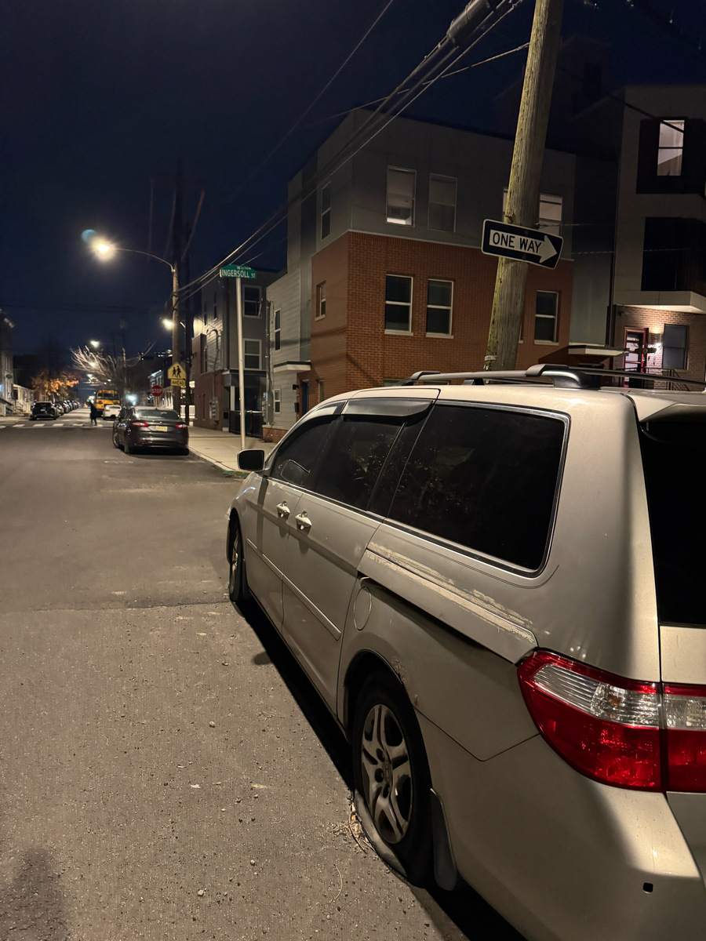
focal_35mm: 24
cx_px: 353
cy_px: 470
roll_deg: -1.7
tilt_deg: -5.0
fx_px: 653
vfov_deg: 71.6
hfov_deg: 56.8
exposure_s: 1/30
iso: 1000
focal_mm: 6.76
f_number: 1.78
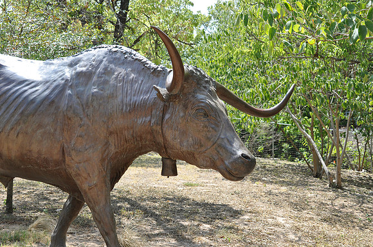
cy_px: 124
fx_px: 481
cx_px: 186
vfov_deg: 28.9
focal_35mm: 46
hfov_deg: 42.4
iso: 250
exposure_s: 1/125
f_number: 5.6
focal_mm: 31
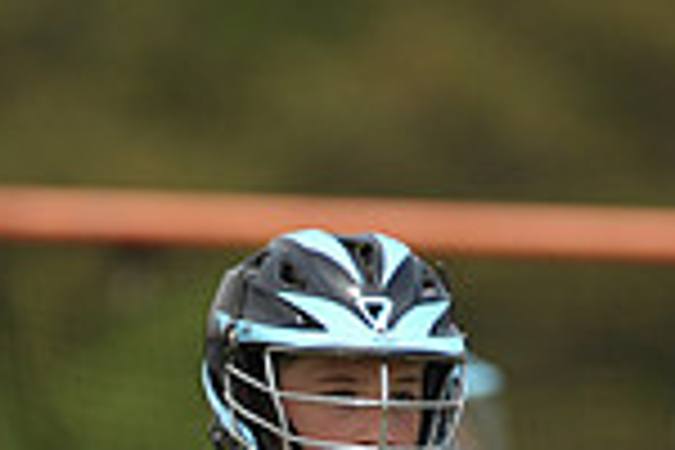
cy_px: 783
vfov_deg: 0.9
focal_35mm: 1549
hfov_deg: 1.3
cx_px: 270
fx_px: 29041
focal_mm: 400
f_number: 4
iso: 800
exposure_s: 1/4000
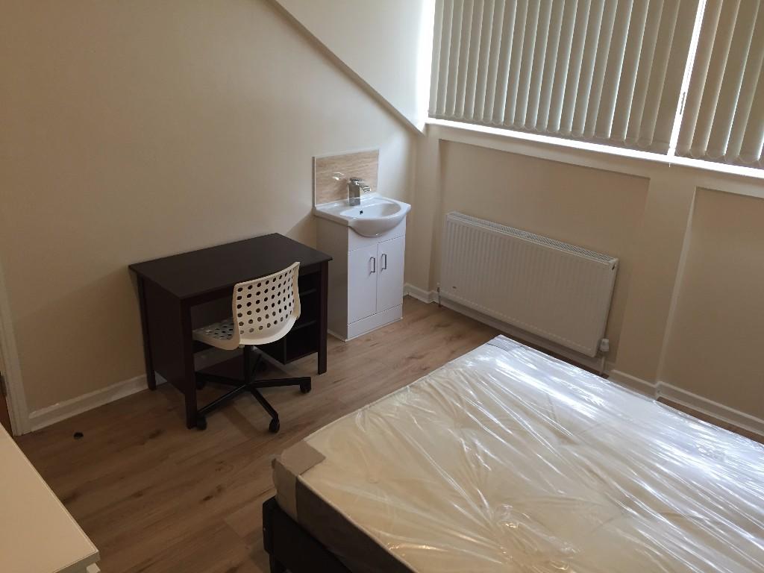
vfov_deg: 48.2
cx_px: 382
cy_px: 286
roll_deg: -3.5
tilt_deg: -21.9
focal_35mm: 29
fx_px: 640
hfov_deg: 61.7
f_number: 2.2
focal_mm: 4.15
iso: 64
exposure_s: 1/33
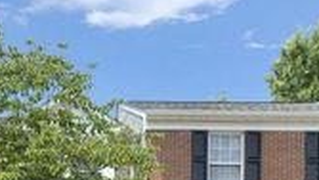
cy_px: 282
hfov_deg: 28.1
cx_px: 23
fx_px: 609
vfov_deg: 15.3
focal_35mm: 72
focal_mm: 23
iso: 1250
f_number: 7.1
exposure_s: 1/1250
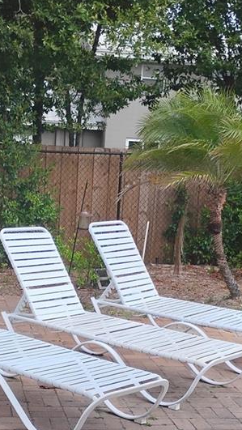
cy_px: 321
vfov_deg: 30.1
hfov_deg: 17.5
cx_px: 84
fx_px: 787
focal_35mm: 69
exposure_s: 1/443
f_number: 1.8
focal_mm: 4.26
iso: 100
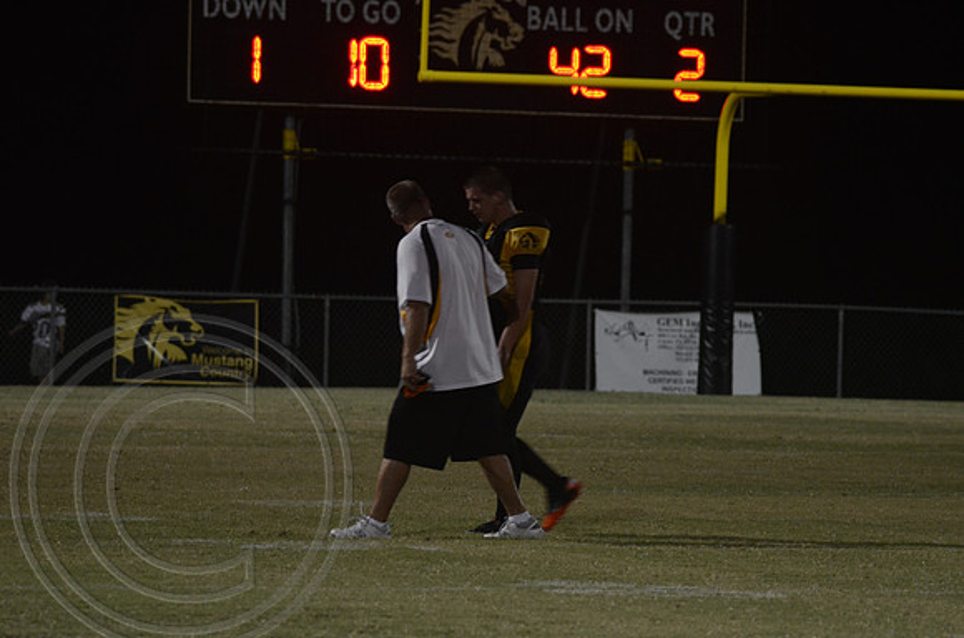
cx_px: 482
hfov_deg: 6.9
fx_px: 8016
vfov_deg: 4.6
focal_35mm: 300
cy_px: 319
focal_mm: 200
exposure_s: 1/100
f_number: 5.6
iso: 1600
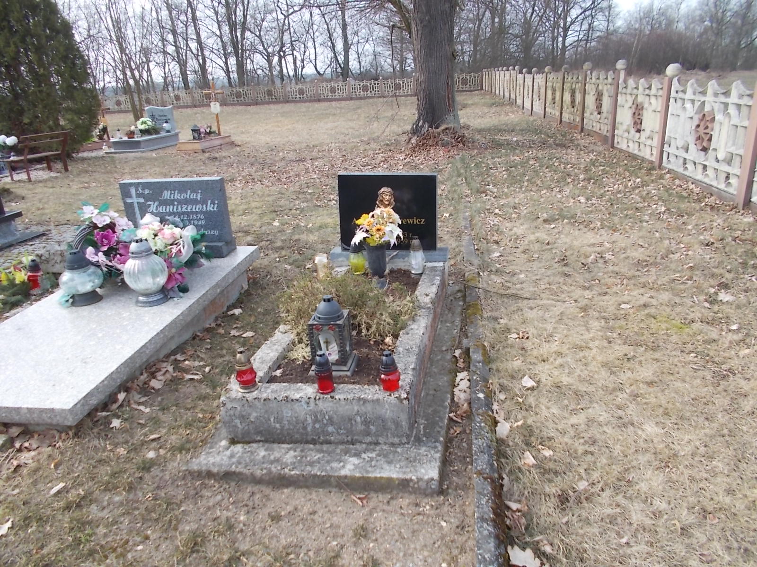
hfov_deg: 67.3
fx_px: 569
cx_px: 378
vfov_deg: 53.1
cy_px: 284
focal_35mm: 26
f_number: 3.2
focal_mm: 4.6
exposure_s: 1/320
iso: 80
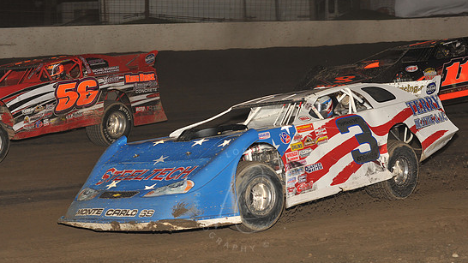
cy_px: 121
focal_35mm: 89
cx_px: 245
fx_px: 1104
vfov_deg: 13.6
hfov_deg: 23.9
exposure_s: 1/320
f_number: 6.3
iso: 800
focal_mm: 80
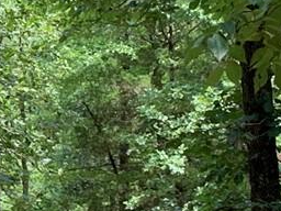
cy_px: 154
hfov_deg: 9.0
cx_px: -258
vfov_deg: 7.1
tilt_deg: -1.4
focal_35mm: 208
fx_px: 1688
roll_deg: +2.3
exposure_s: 1/226
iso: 25
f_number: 1.8
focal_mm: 4.25
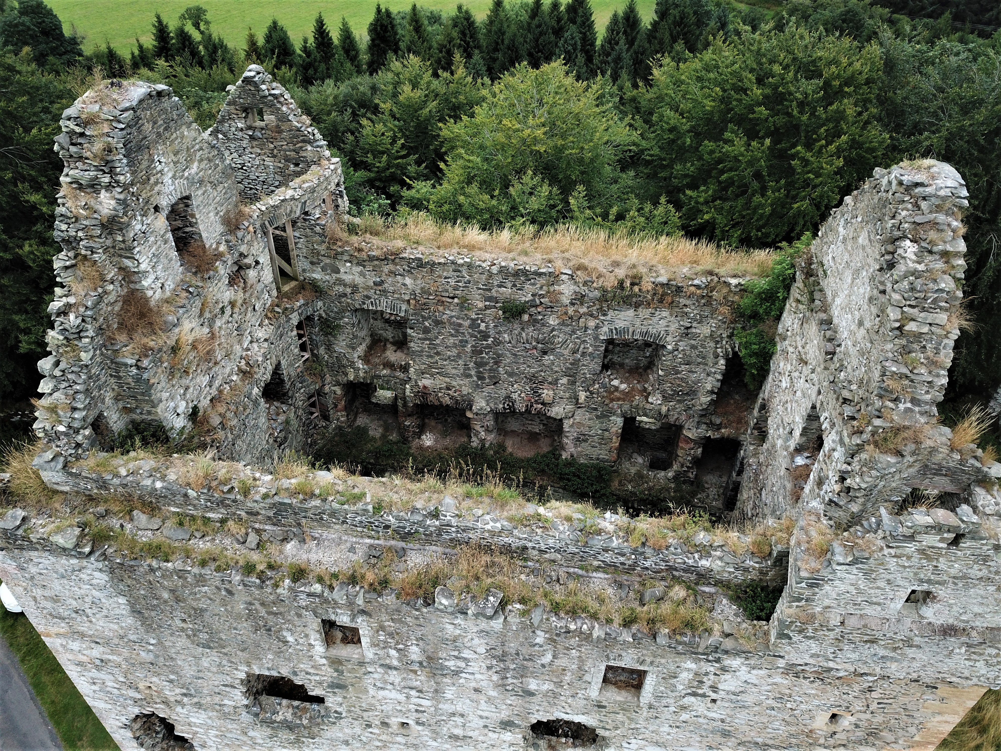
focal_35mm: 26
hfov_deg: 67.3
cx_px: 500
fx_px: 752
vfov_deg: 53.1
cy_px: 376
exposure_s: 1/200
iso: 100
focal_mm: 4.73
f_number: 2.2
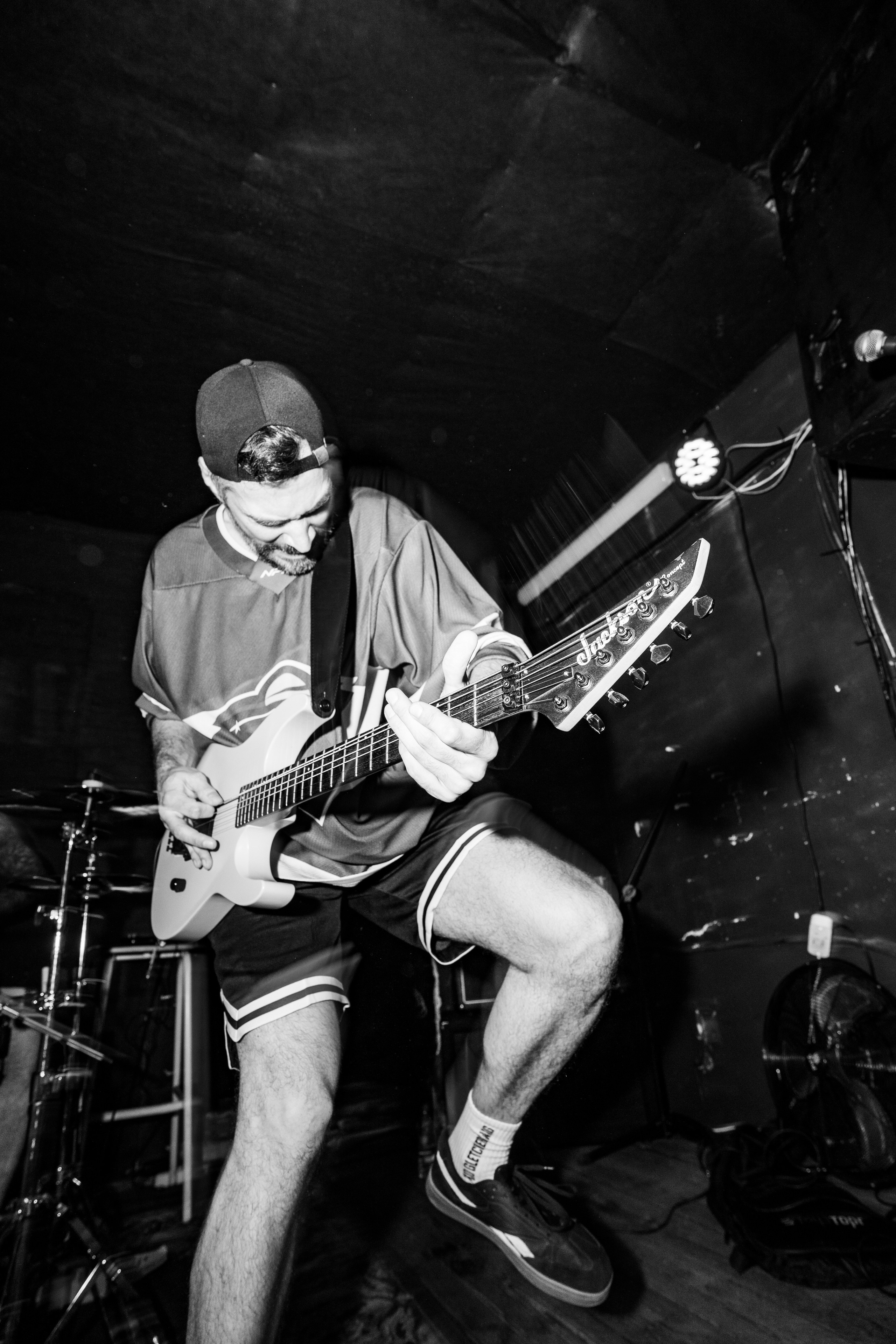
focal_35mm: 17
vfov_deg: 93.3
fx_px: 635
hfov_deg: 70.4
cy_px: 672
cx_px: 448
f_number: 4.5
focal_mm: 17
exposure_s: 1/15
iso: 500
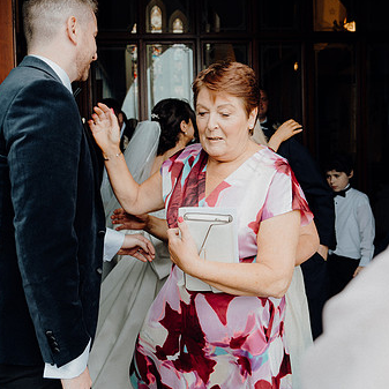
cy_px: 173
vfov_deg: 43.8
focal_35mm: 38
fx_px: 483
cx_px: 193
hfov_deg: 43.9
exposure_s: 1/200
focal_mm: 26
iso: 200
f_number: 3.5
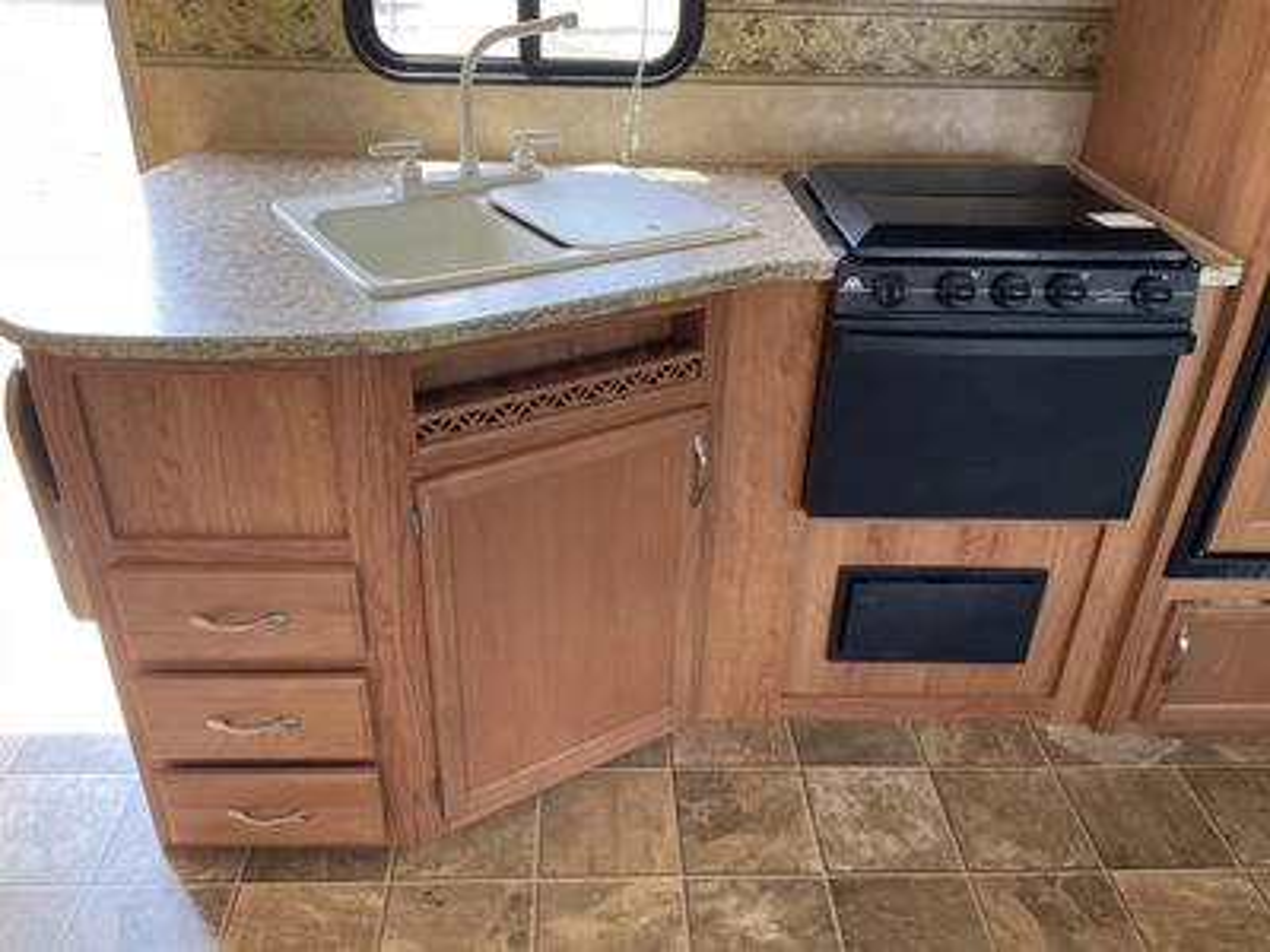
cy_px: 476
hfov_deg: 61.7
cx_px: 635
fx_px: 1064
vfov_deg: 48.2
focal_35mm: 29
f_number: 1.8
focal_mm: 3
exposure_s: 1/102
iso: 64
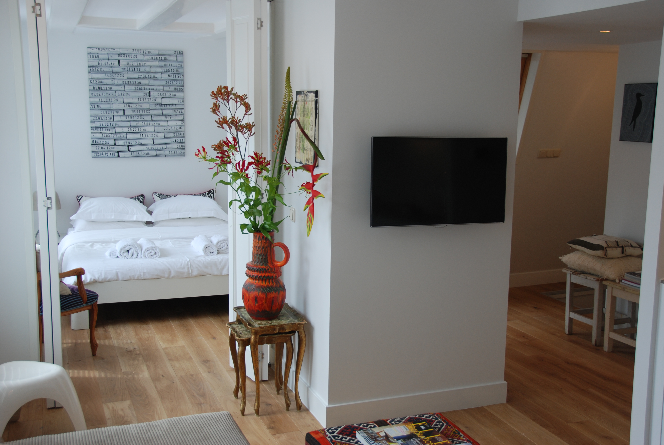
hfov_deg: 49.5
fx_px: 720
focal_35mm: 39
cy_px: 222
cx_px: 332
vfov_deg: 34.3
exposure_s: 1/125
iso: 200
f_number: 4
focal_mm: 26
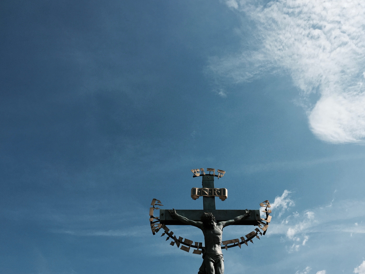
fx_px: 359
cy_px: 148
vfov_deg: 41.8
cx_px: 197
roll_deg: +0.0
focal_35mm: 34
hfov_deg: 53.9
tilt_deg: +39.5
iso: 32
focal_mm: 4.15
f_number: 2.2
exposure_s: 1/3597
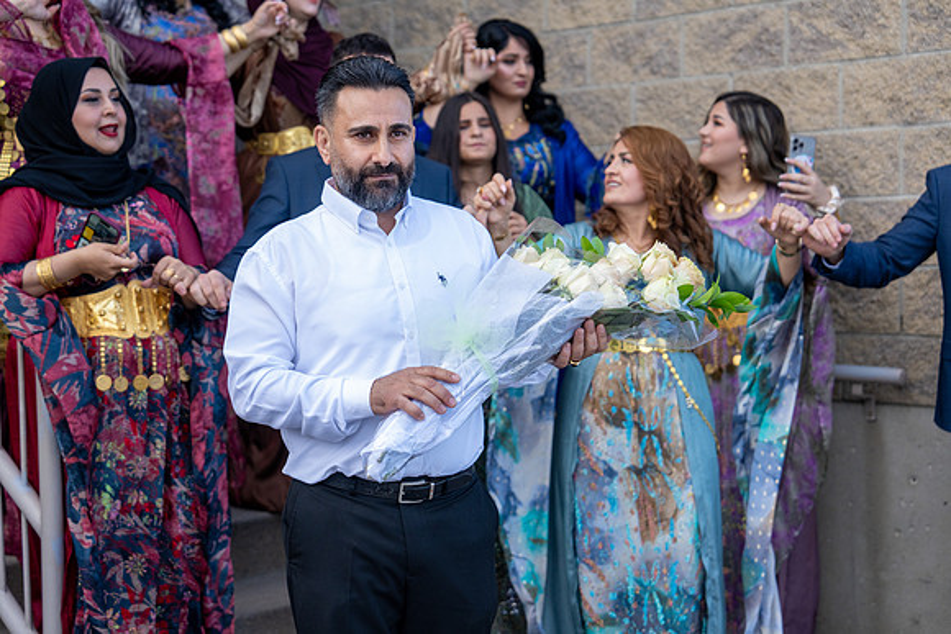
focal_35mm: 69
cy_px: 317
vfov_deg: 19.7
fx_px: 1823
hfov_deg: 29.2
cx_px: 476
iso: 800
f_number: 2.8
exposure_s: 1/2000
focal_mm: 69
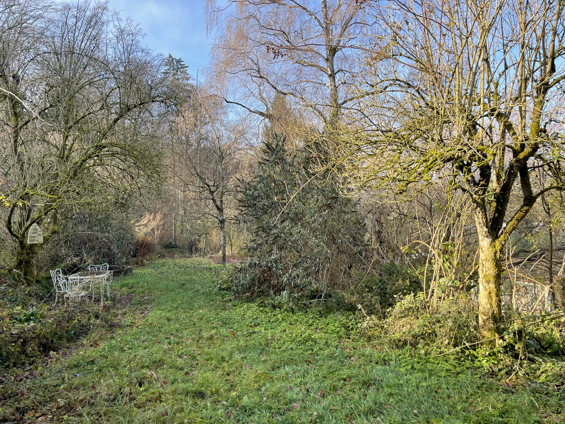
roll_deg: +1.3
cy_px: 212
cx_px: 282
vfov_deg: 54.9
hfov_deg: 69.4
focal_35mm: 25
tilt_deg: +0.0
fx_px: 408
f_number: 1.6
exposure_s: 1/791
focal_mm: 5.1
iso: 32
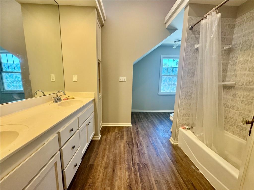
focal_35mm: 14
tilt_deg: -9.0
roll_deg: -1.7
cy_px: 95
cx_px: 127
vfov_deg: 85.7
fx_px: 103
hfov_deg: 102.1
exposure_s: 1/120
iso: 250
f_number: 2.2
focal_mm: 2.22
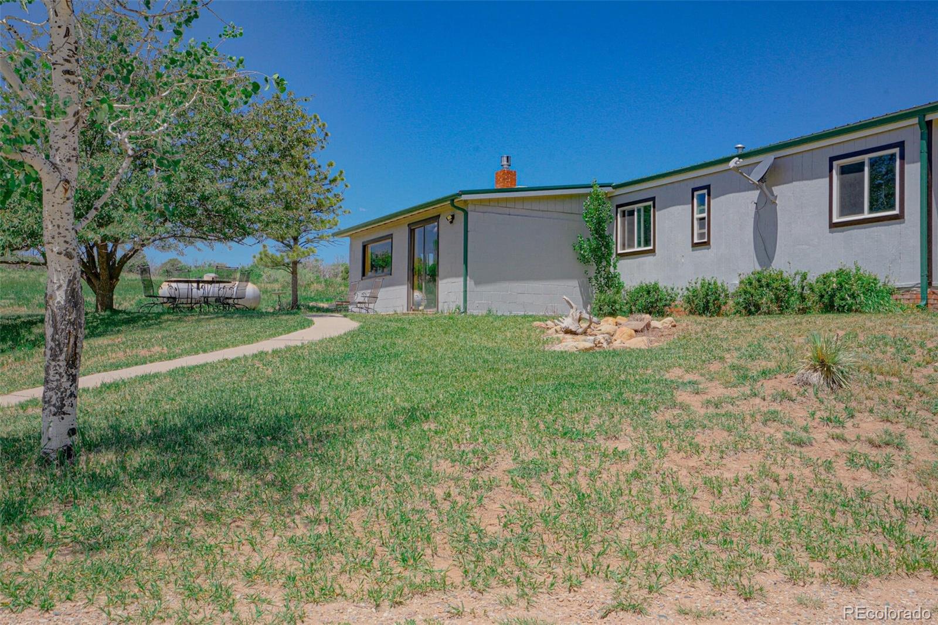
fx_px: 912
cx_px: 469
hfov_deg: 54.4
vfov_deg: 37.8
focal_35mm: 35
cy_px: 312
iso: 400
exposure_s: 1/500
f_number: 11
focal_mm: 35
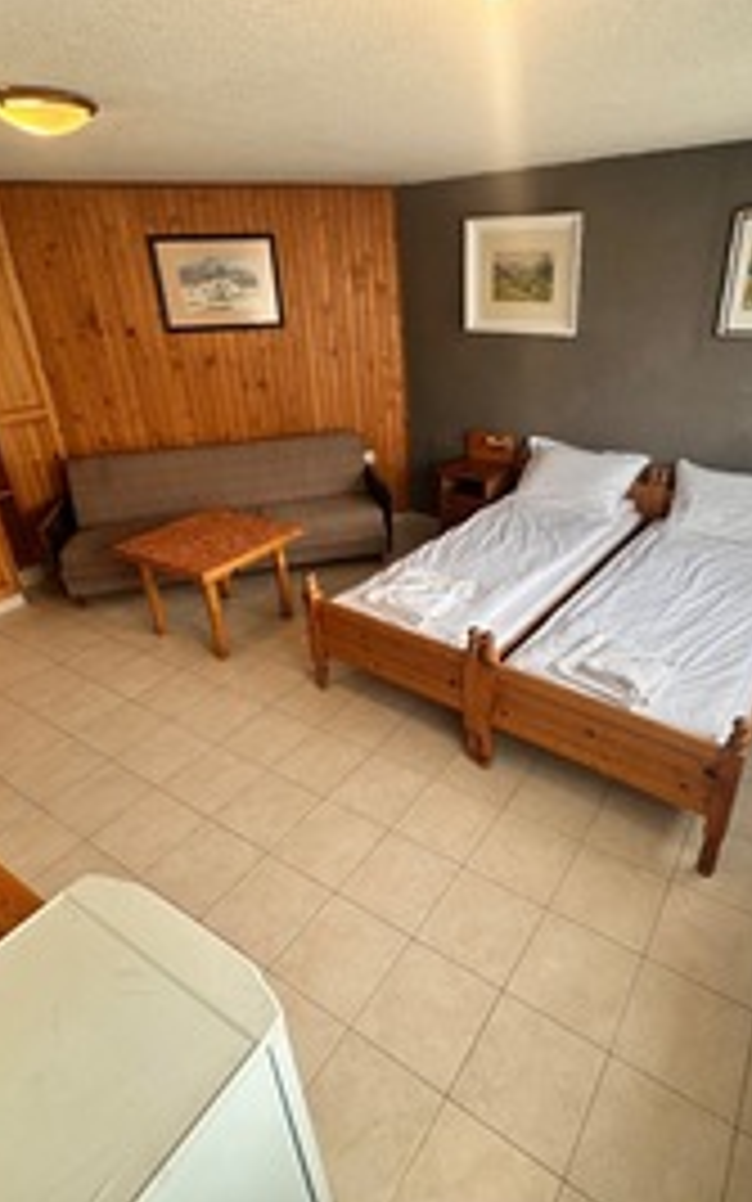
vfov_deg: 85.0
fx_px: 655
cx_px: 428
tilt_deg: -27.5
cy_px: 599
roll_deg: +2.1
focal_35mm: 20
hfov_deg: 59.4
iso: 125
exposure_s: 1/100
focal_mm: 2.22
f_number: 2.2
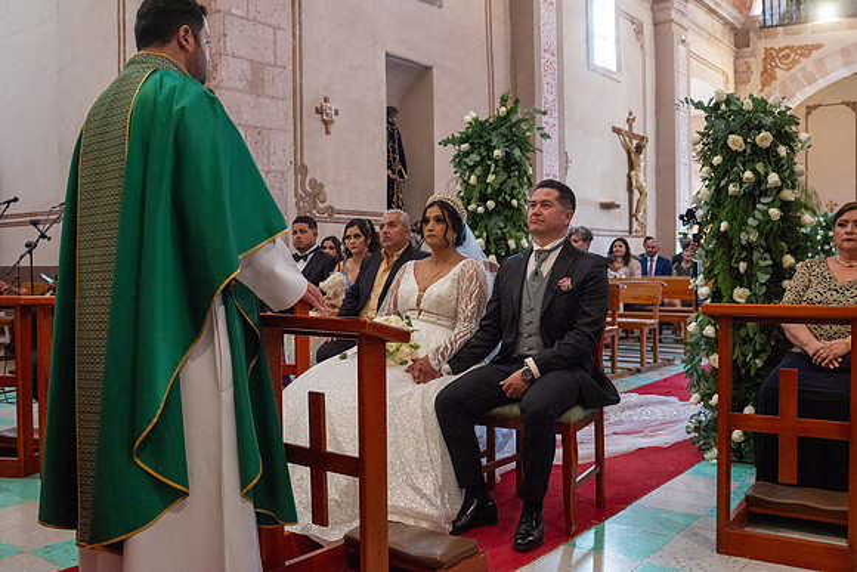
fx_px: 833
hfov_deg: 54.4
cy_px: 286
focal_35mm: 35
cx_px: 428
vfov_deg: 37.9
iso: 2500
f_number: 5
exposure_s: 1/100
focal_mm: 35
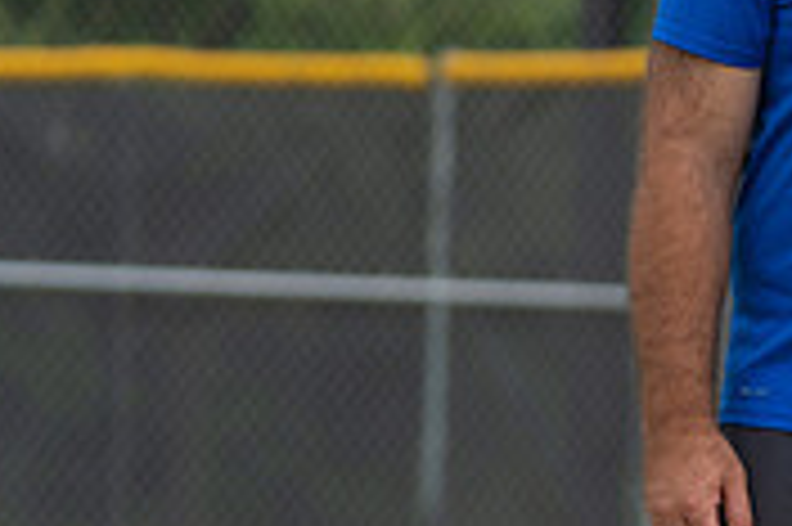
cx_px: 1058
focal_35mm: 310
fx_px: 6814
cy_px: 196
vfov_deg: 4.4
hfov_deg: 6.6
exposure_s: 1/320
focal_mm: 94
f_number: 2.8
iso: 200
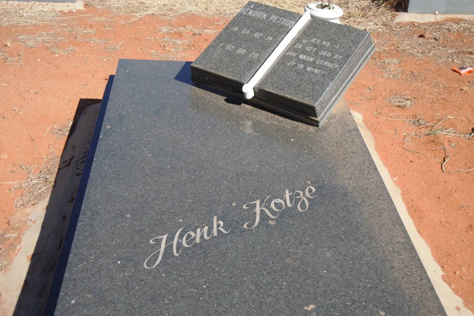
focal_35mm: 55
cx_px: 237
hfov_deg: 36.2
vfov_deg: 24.6
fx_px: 724
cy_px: 143
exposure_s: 1/320
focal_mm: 9.3
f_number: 7.8
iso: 200
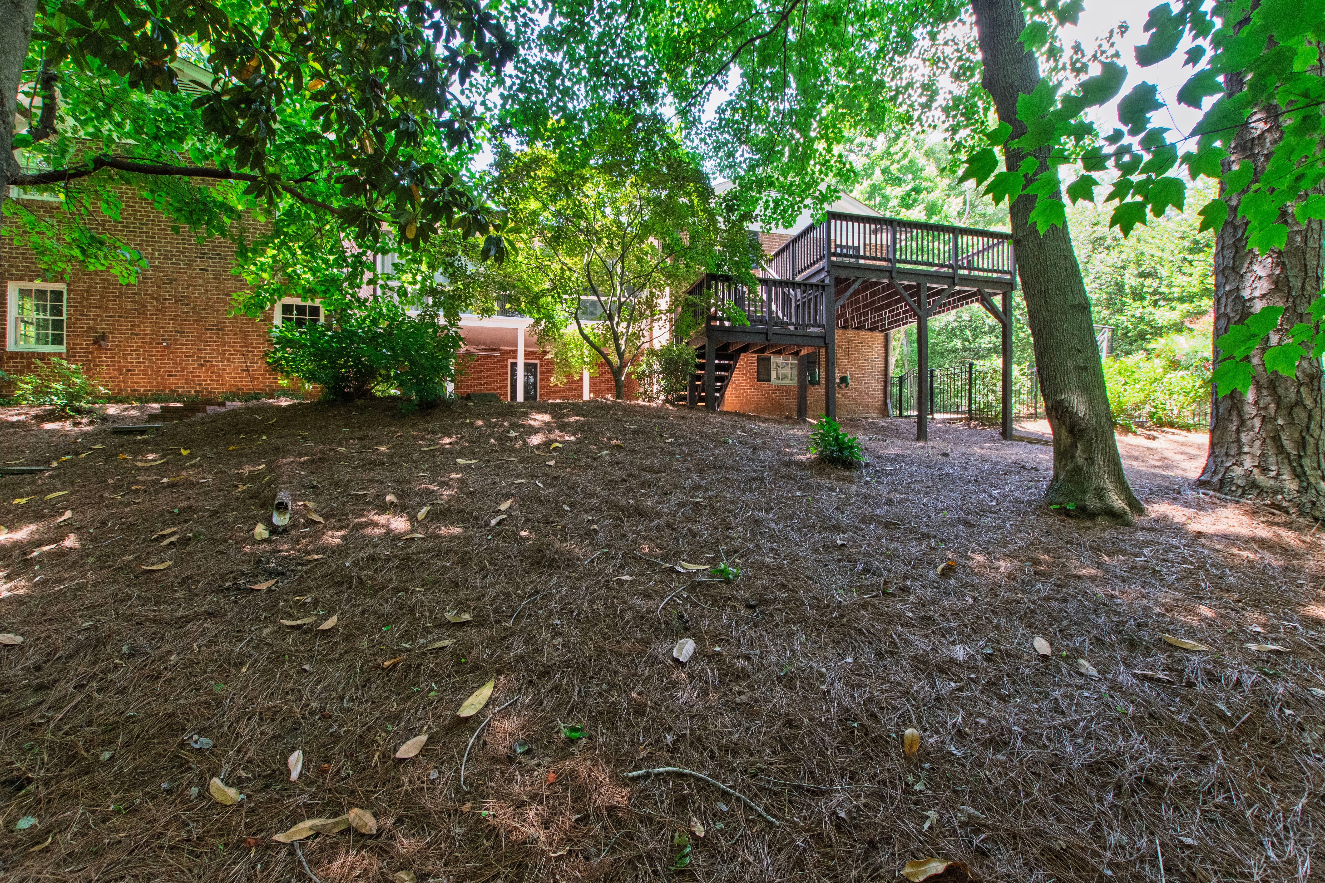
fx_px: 552
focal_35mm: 15
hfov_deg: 100.4
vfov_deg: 77.3
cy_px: 442
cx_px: 662
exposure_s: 1/80
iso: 1000
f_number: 8
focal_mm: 10
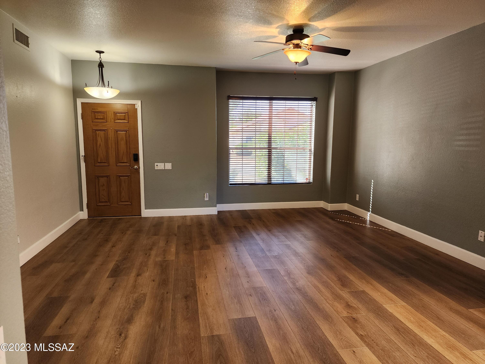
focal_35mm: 23
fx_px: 322
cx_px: 242
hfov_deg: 73.9
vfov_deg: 58.9
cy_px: 182
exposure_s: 1/180
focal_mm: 6.4
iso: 160
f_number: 1.8
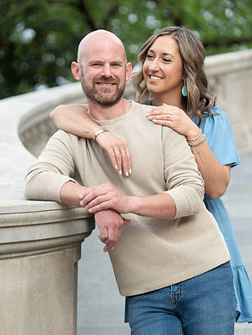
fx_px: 1319
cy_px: 164
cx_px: 126
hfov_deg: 10.9
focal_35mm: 136
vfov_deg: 14.5
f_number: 4
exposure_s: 1/200
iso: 250
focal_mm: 124
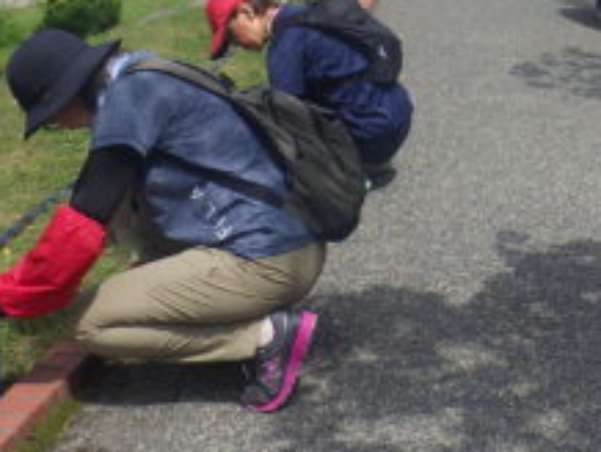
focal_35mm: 73
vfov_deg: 19.9
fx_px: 1269
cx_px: 511
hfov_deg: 26.0
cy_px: 68
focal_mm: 5
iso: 125
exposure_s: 1/800
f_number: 4.2
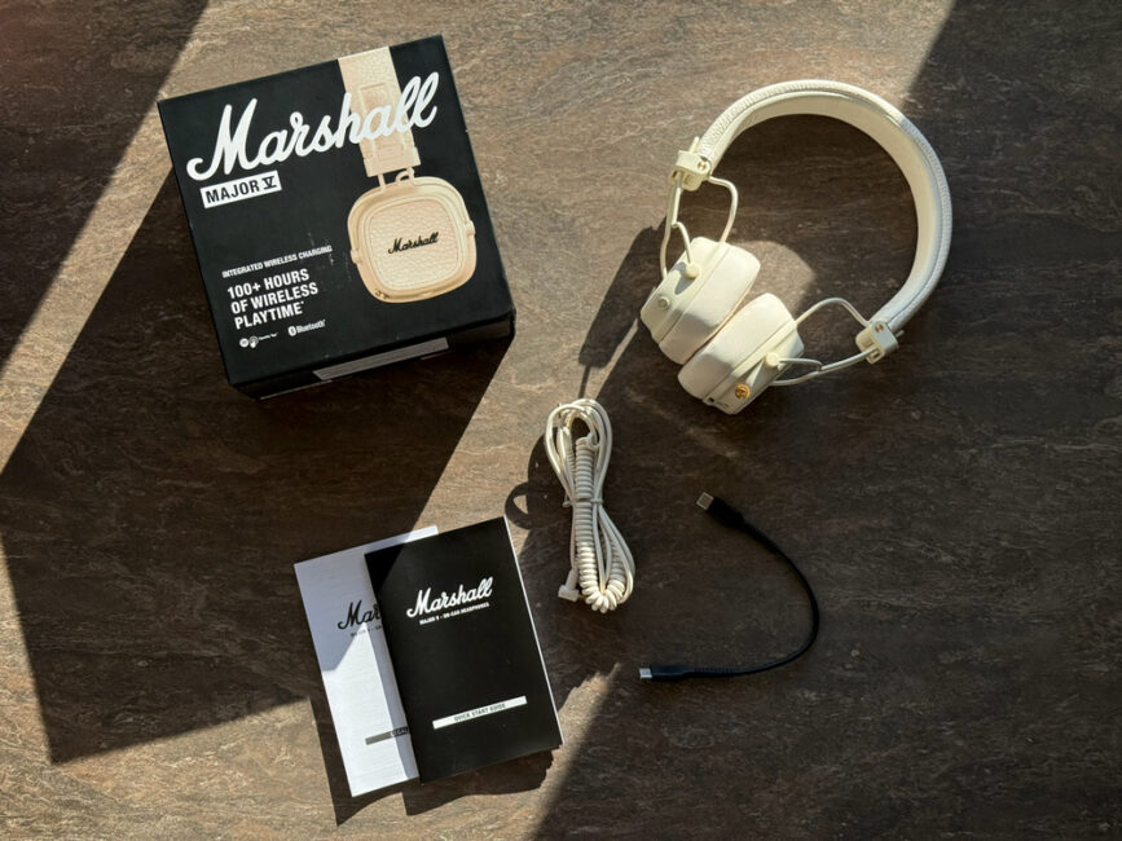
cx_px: 561
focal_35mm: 48
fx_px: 1556
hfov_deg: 39.7
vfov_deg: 30.3
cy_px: 420
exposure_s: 1/2033
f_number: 1.78
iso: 80
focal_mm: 6.76
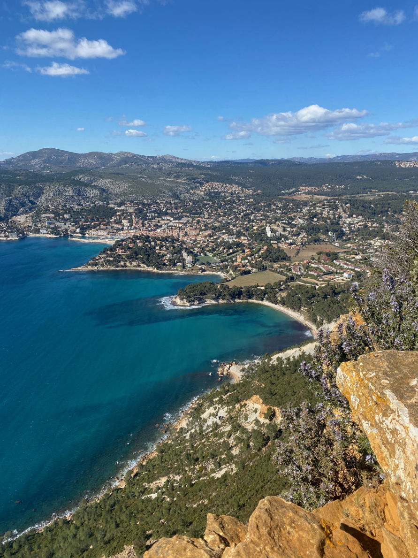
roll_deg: +0.4
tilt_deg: -14.9
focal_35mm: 26
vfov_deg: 67.3
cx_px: 209
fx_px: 419
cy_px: 279
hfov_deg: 53.0
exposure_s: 1/1866
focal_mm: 4.25
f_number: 1.8
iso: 32
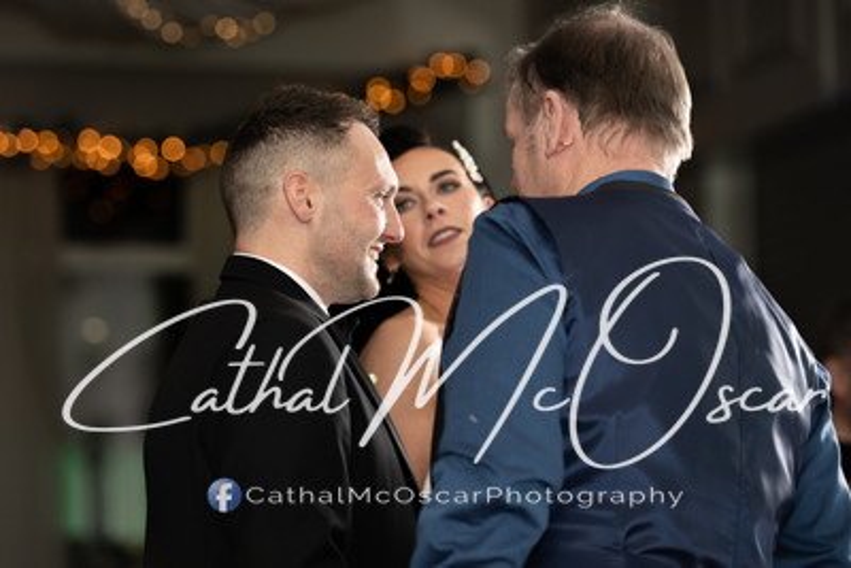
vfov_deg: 10.2
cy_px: 262
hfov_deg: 15.2
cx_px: 393
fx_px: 3182
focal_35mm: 135
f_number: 2.8
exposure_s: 1/125
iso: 250
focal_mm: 125
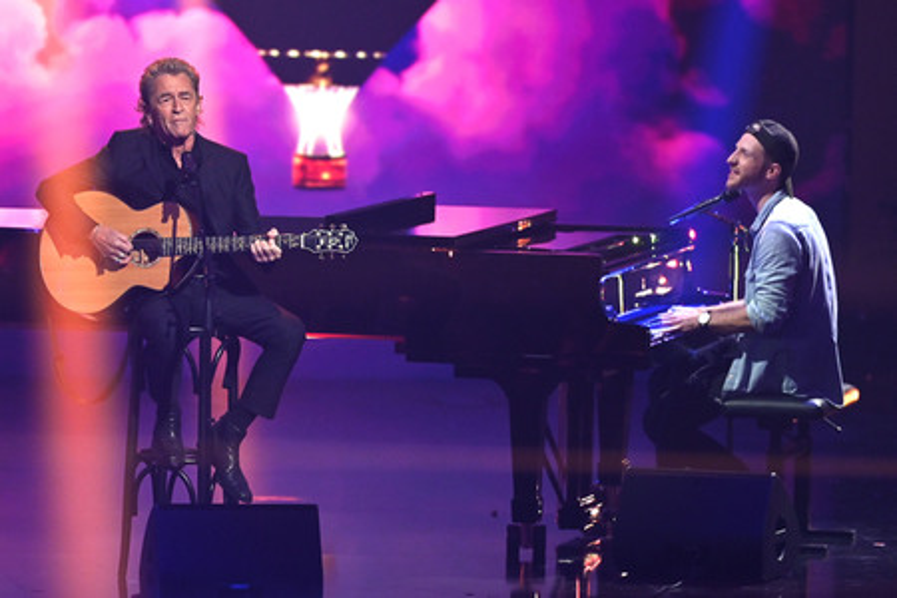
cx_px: 448
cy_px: 299
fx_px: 4983
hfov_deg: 10.3
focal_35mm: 200
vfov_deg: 6.9
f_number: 2.8
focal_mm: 200
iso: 1600
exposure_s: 1/400
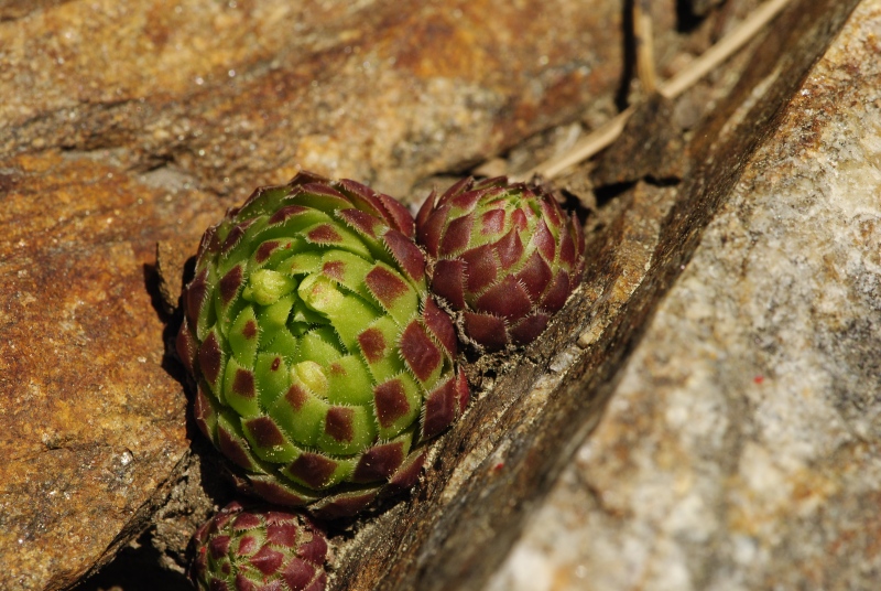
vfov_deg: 10.8
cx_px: 440
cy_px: 296
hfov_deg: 16.0
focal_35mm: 128
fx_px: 3125
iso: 200
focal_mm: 85
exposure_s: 1/320
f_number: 13
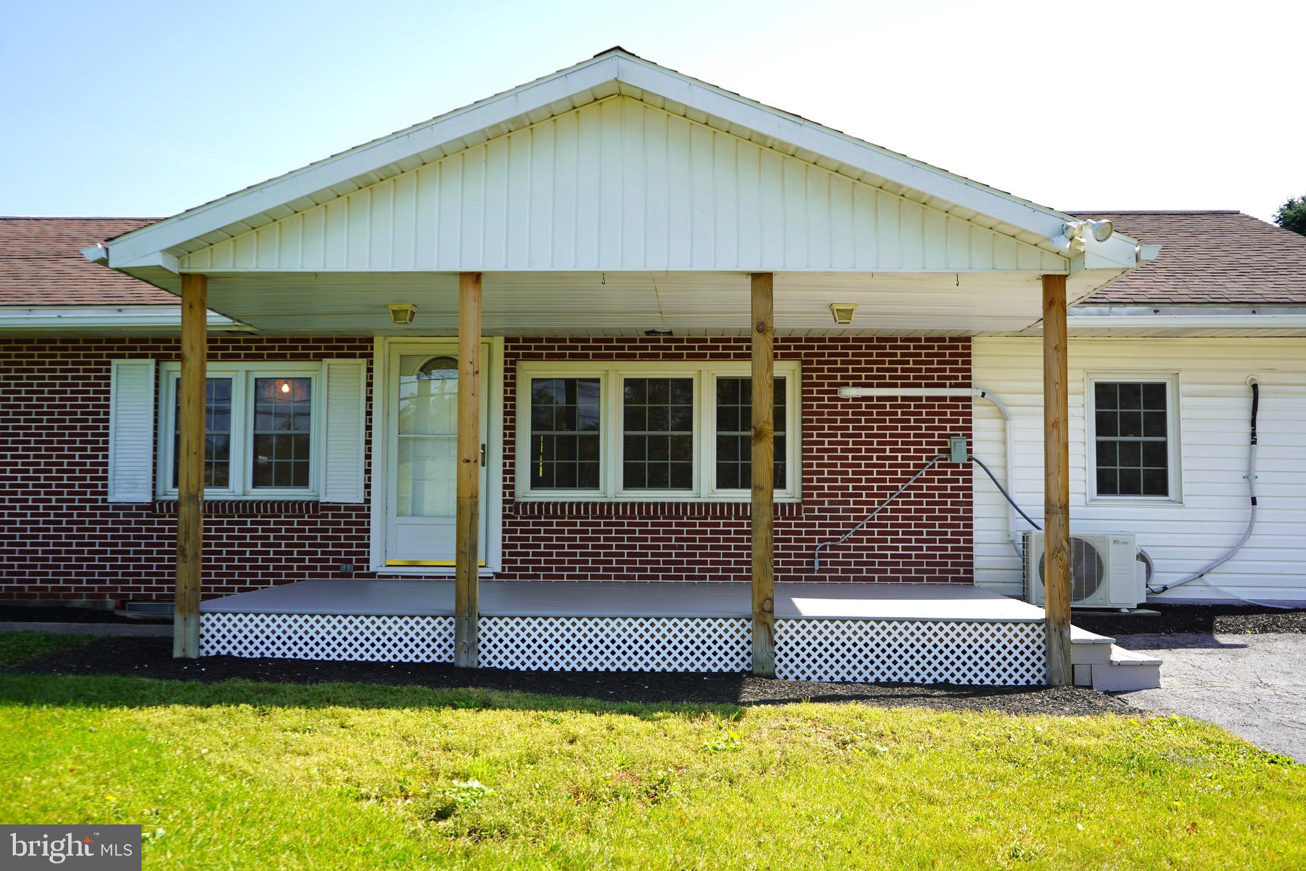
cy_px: 436
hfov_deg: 55.8
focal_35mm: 34
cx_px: 653
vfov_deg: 38.9
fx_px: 1233
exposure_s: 1/250
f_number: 5
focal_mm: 34
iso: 100
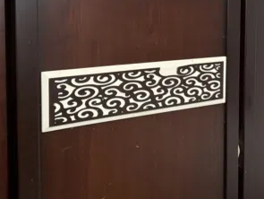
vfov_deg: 27.6
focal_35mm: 52
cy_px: 46
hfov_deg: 35.7
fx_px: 397
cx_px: 57
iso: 800
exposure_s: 1/33
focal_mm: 6.76
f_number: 1.78
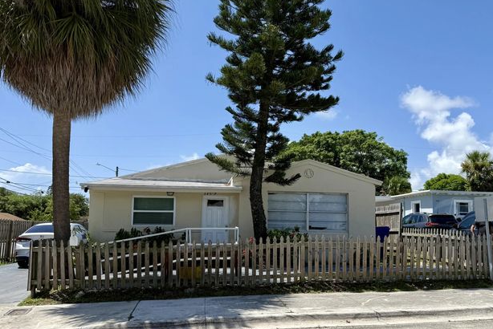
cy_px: 147
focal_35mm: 26
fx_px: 356
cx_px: 243
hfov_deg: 69.4
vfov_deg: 49.5
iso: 80
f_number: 1.78
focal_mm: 6.76
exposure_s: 1/3953
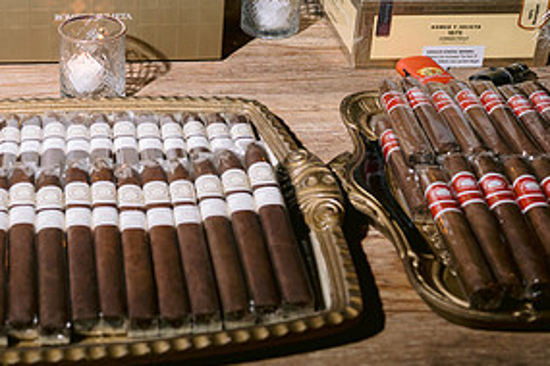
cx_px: 83
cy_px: 1
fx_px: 871
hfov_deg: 33.6
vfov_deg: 22.8
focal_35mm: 57
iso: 400
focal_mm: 28
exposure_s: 1/80
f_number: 4
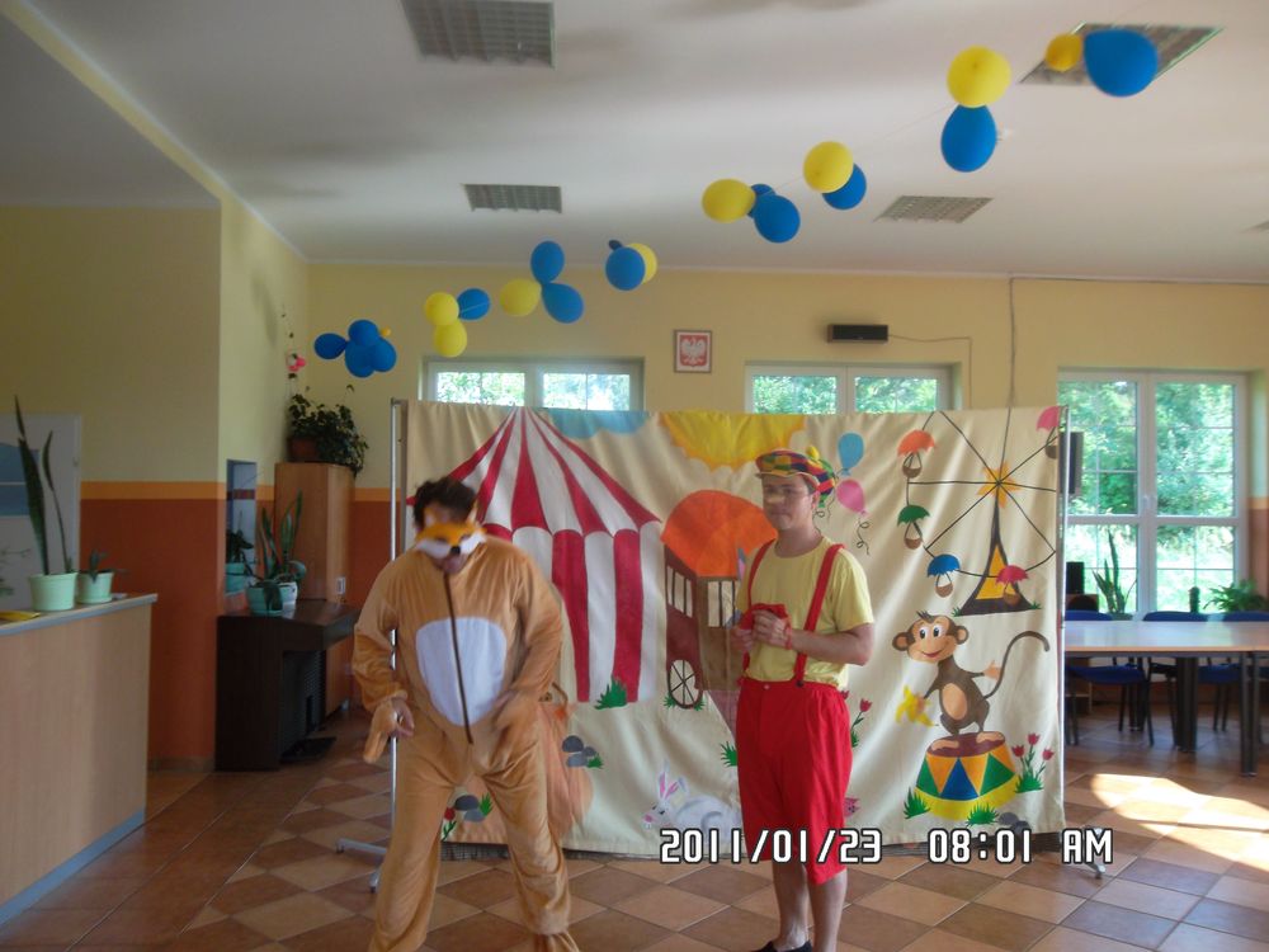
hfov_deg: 65.3
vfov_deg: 51.4
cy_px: 476
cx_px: 634
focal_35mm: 27
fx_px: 990
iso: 104
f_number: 3.5
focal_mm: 4.9
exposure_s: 1/45
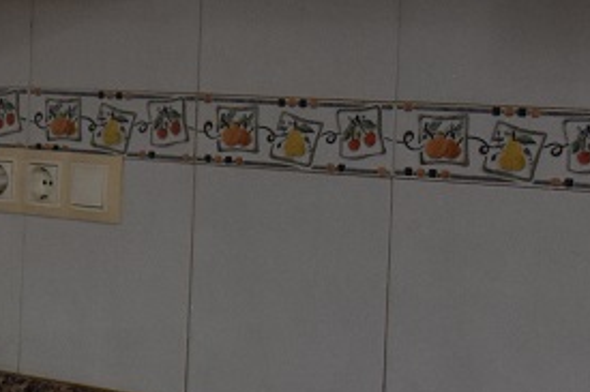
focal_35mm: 144
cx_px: -663
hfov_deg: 12.3
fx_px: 2358
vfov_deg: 9.5
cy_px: 96
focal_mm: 22
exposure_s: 1/200
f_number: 7.1
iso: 800
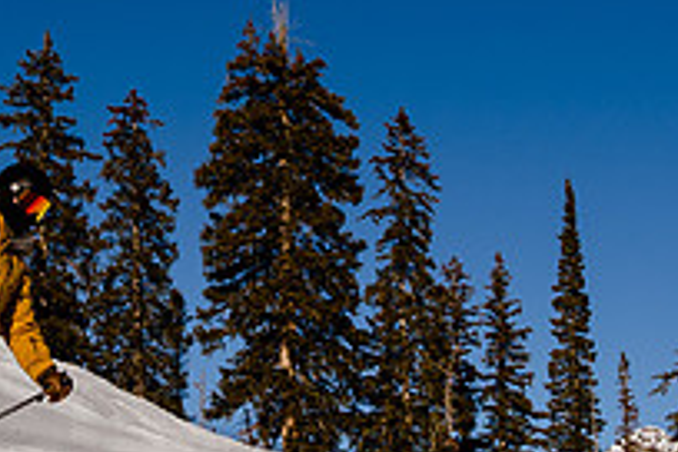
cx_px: 235
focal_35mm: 112
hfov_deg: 18.2
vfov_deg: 12.2
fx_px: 2109
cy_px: 125
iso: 160
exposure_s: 1/1600
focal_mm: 22
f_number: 7.1
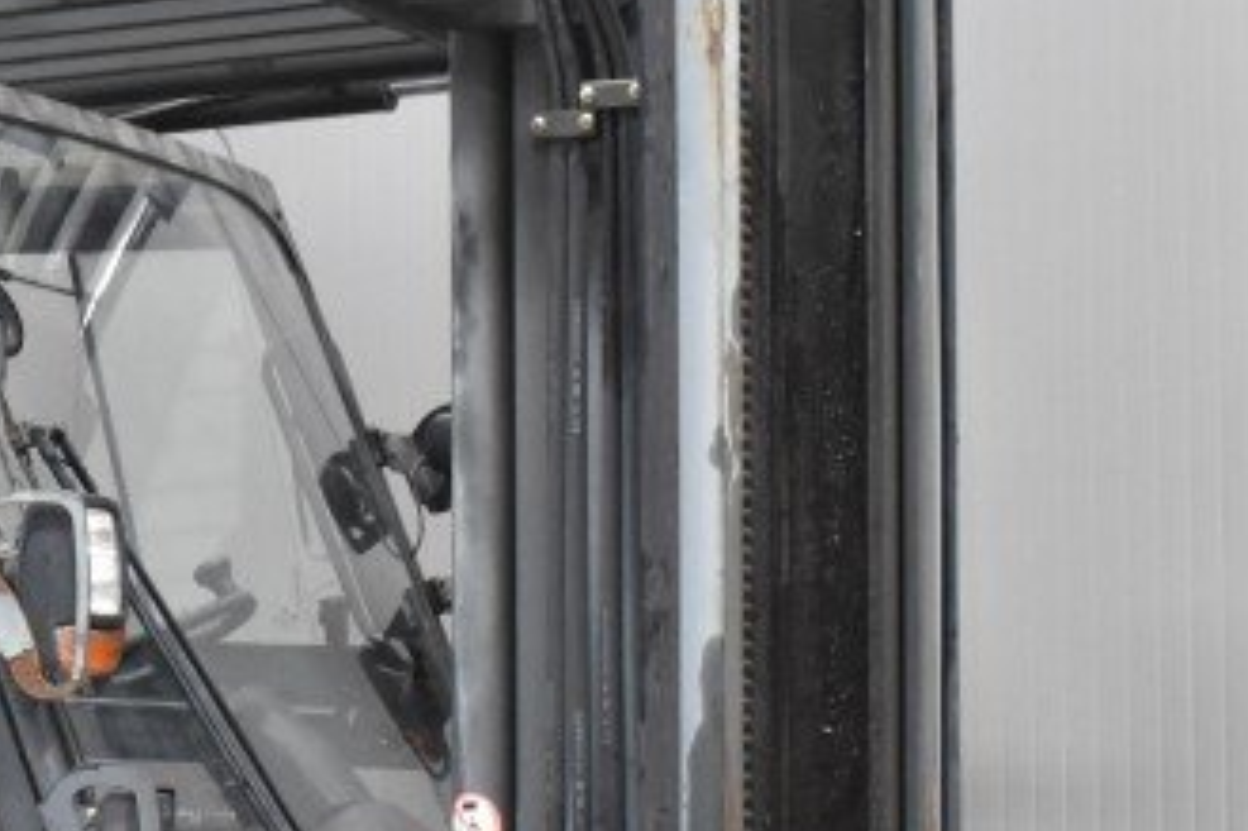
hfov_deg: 16.0
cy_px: 808
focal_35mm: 126
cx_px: 11
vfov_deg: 10.8
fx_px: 4360
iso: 1600
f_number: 5
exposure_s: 1/20
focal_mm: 23
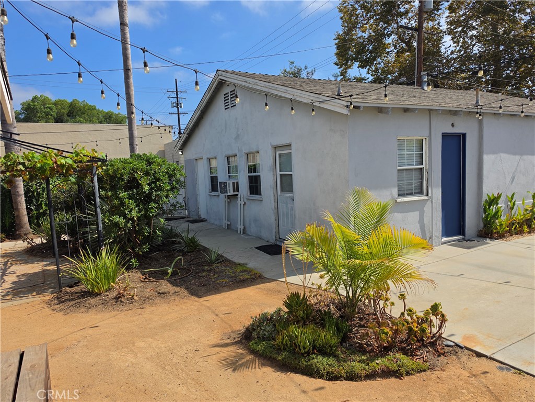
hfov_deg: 73.9
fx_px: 355
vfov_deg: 58.9
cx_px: 268
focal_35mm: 23
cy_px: 201
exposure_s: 1/6571
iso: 64
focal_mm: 6.5
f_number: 1.4
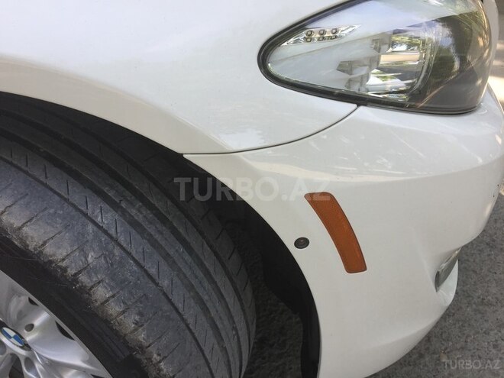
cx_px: 252
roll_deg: -0.5
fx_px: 422
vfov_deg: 48.2
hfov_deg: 61.7
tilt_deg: -31.7
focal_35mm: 29
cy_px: 189
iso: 32
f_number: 2.2
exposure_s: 1/286
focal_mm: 4.15
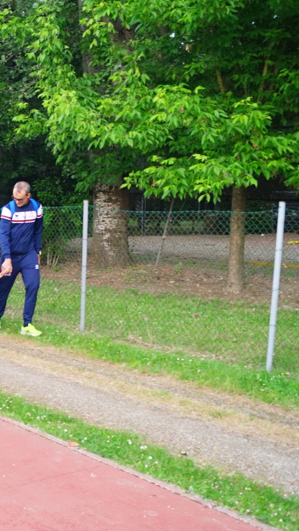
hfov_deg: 21.1
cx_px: -101
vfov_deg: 40.5
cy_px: 299
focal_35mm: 51
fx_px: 719
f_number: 3.5
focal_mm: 18
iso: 1000
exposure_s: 1/320
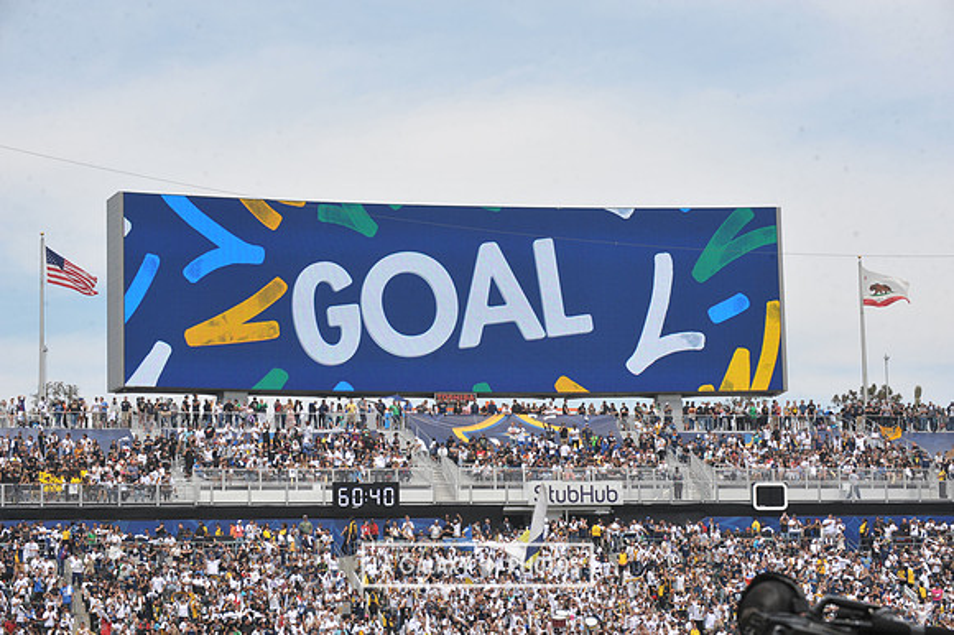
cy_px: 318
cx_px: 477
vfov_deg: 13.4
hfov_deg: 20.0
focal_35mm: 102
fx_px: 2701
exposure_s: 1/500
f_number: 11
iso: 320
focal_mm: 102
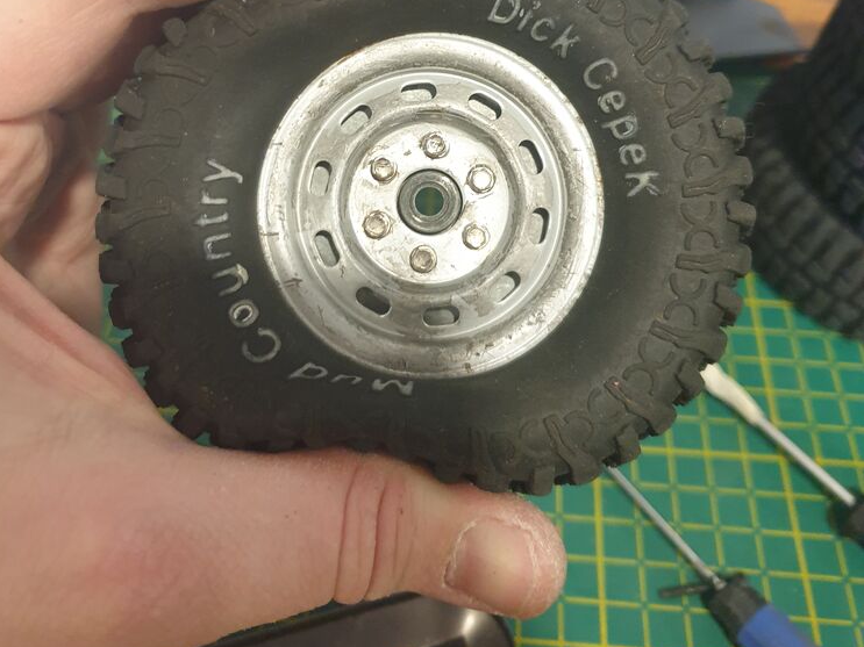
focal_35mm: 35
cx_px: 429
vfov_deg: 39.1
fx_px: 873
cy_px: 125
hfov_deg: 52.6
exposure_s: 1/33
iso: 320
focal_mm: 4.3
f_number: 1.5
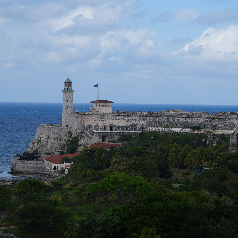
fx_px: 1050
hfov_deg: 12.9
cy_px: 119
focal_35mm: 135
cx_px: 137
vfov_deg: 12.9
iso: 100
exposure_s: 1/250
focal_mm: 105
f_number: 9
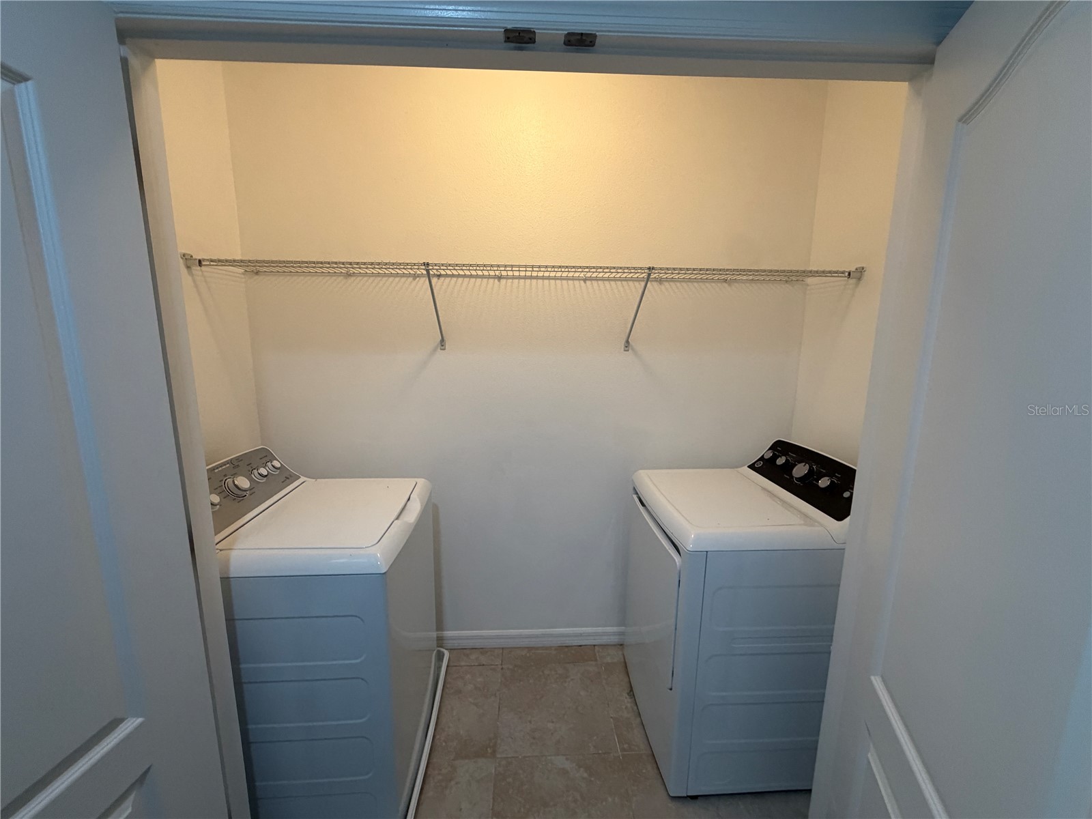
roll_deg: -0.1
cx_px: 546
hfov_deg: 102.1
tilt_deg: -8.8
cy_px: 410
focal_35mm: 14
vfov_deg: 85.7
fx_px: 442
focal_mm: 2.22
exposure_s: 1/120
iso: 320
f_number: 2.2
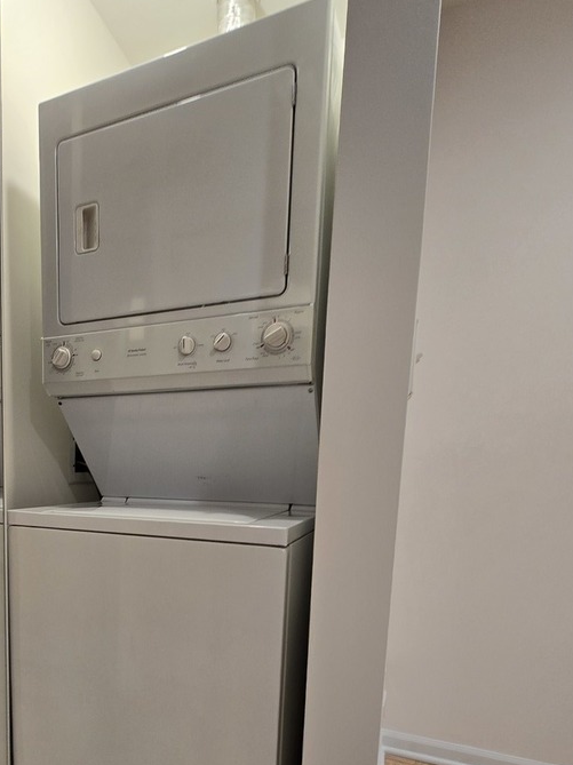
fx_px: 464
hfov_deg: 61.3
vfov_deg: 75.4
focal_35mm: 21
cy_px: 535
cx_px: 175
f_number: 2.2
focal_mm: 2.2
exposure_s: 1/60
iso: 80
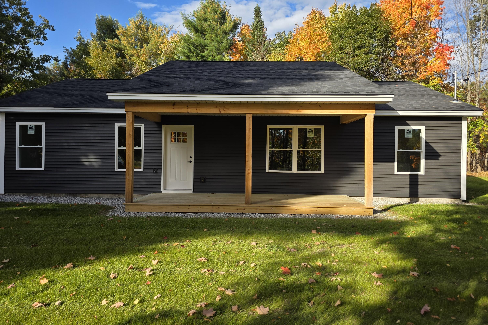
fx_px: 325
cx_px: 244
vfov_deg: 53.1
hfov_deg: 73.7
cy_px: 157
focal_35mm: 24
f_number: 1.7
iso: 80
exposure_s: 1/2551
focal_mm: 6.3
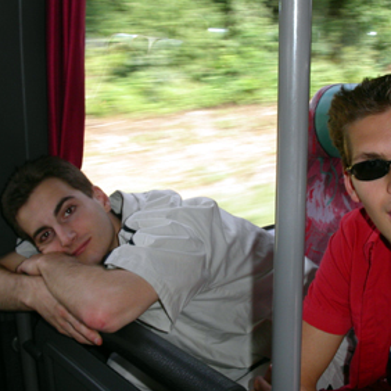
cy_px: 196
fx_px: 613
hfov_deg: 35.3
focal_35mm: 48
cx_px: 227
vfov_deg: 35.4
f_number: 4.5
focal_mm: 7.8
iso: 100
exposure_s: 1/90
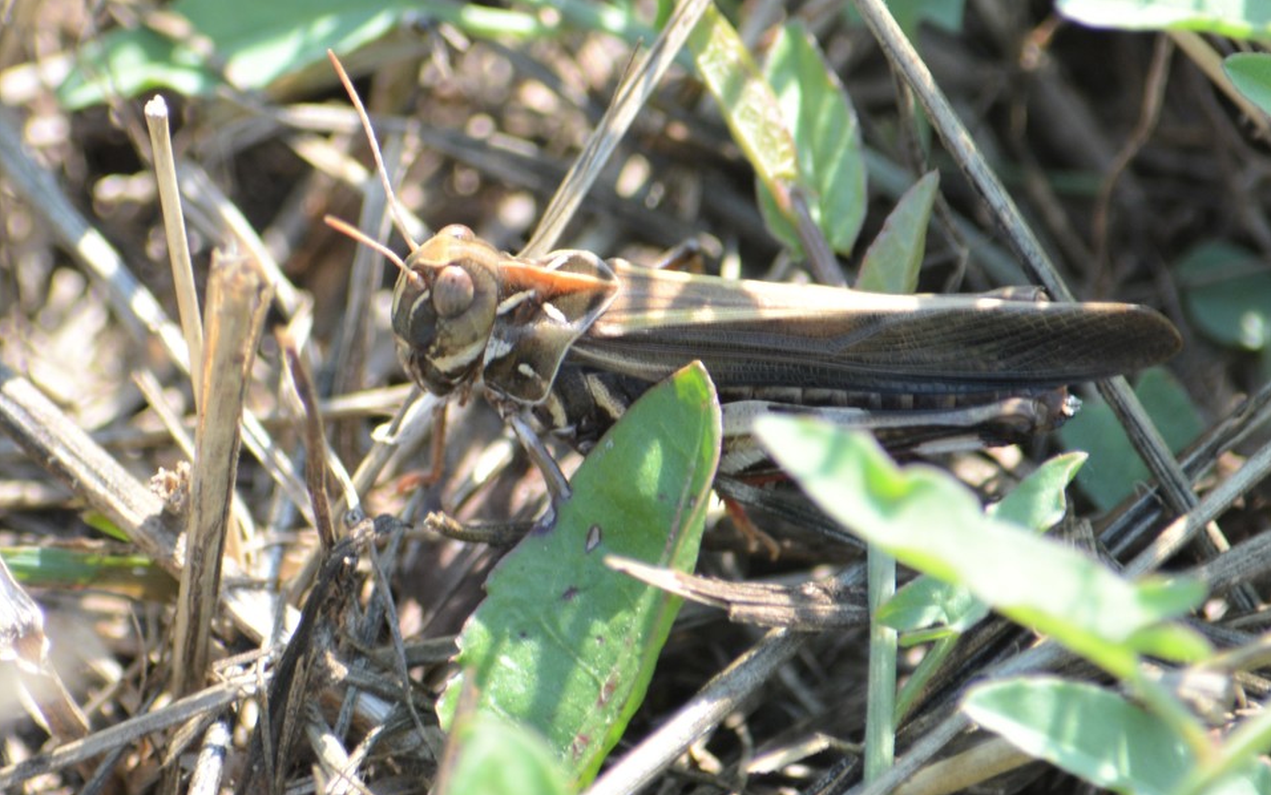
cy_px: 383
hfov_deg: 4.6
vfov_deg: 2.9
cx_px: 636
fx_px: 15938
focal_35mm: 460
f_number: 8
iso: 220
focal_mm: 300
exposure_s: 1/125
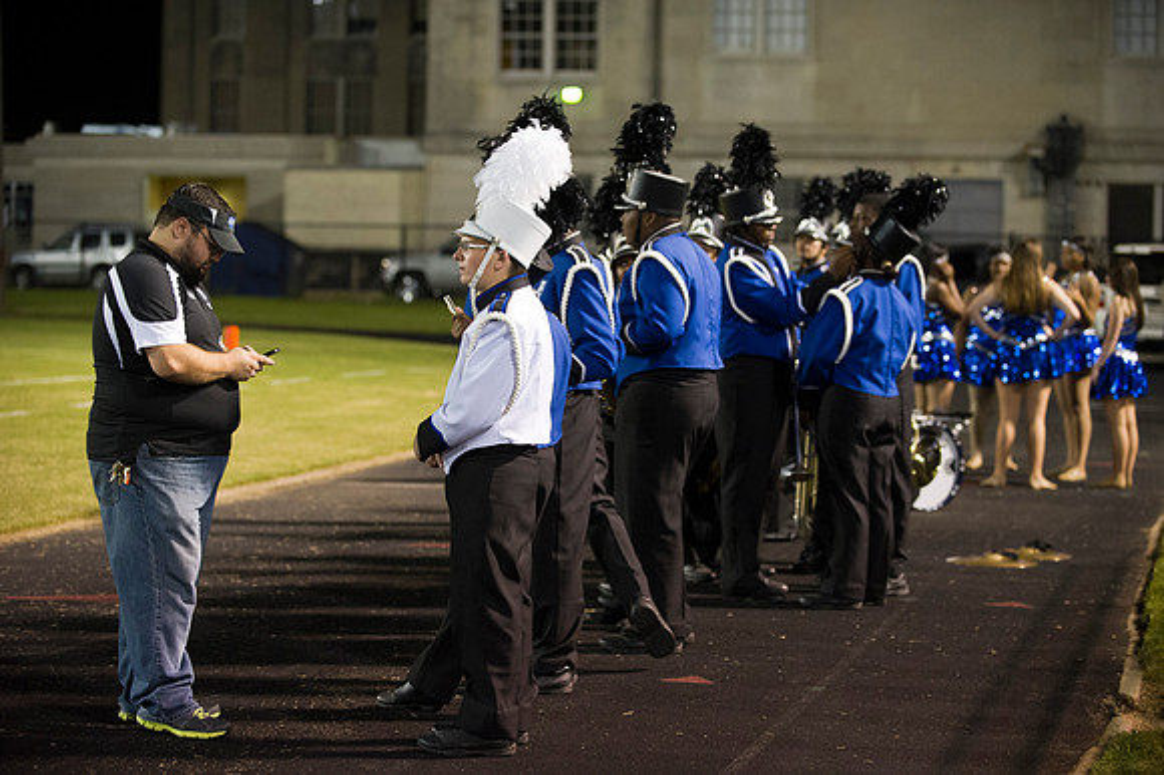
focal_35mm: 90
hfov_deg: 22.6
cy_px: 388
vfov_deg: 15.2
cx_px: 582
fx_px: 2908
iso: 3200
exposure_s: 1/160
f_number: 2.8
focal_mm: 90
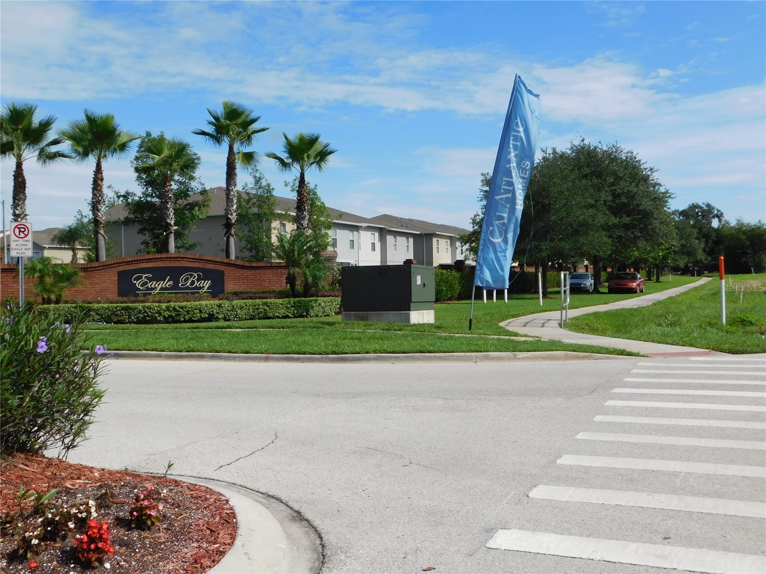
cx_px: 383
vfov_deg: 39.7
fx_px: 797
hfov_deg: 51.4
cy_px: 287
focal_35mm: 36
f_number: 7
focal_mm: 6.3
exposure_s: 1/500
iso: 125
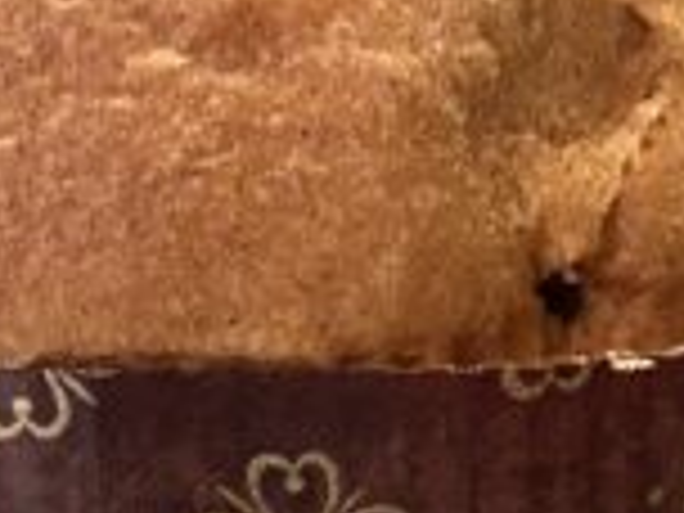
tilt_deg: -17.8
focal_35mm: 114
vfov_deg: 13.0
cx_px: 290
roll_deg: +3.0
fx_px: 2253
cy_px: 288
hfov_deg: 17.3
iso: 640
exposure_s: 1/25
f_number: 1.8
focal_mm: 4.25
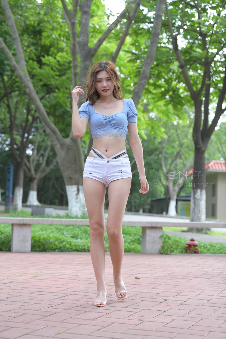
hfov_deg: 19.5
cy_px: 170
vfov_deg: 28.8
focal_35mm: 70
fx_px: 659
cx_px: 113
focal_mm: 70
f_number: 4
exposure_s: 1/1000
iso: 1100
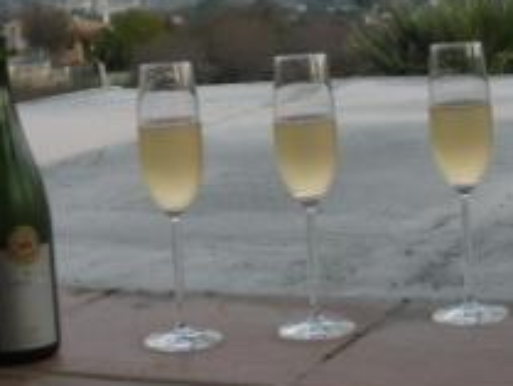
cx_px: 228
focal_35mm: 92
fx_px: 1364
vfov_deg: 16.0
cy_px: 86
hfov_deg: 21.3
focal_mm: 7.7
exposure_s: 1/50.6
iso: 400
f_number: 4
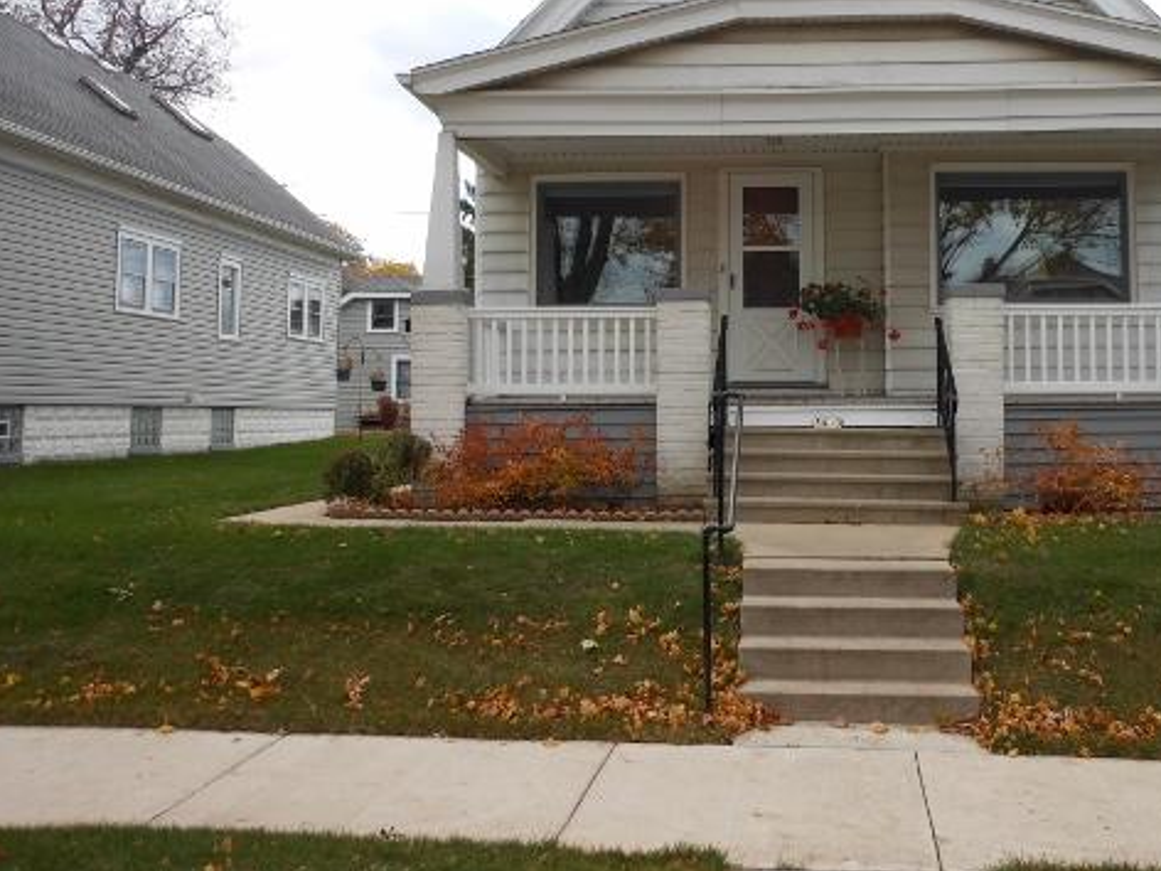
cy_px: 330
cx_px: 763
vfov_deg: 37.5
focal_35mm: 38
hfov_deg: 48.3
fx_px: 1274
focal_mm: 5
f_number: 3.7
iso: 80
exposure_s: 1/200
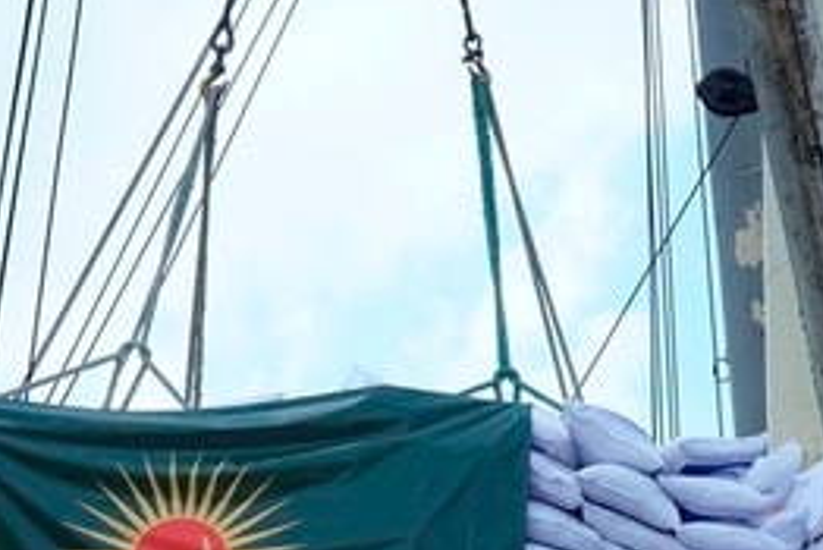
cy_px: 550
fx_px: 3180
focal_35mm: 139
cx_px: 276
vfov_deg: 9.8
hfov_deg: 14.7
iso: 4000
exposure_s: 1/4000
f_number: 11
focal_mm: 45
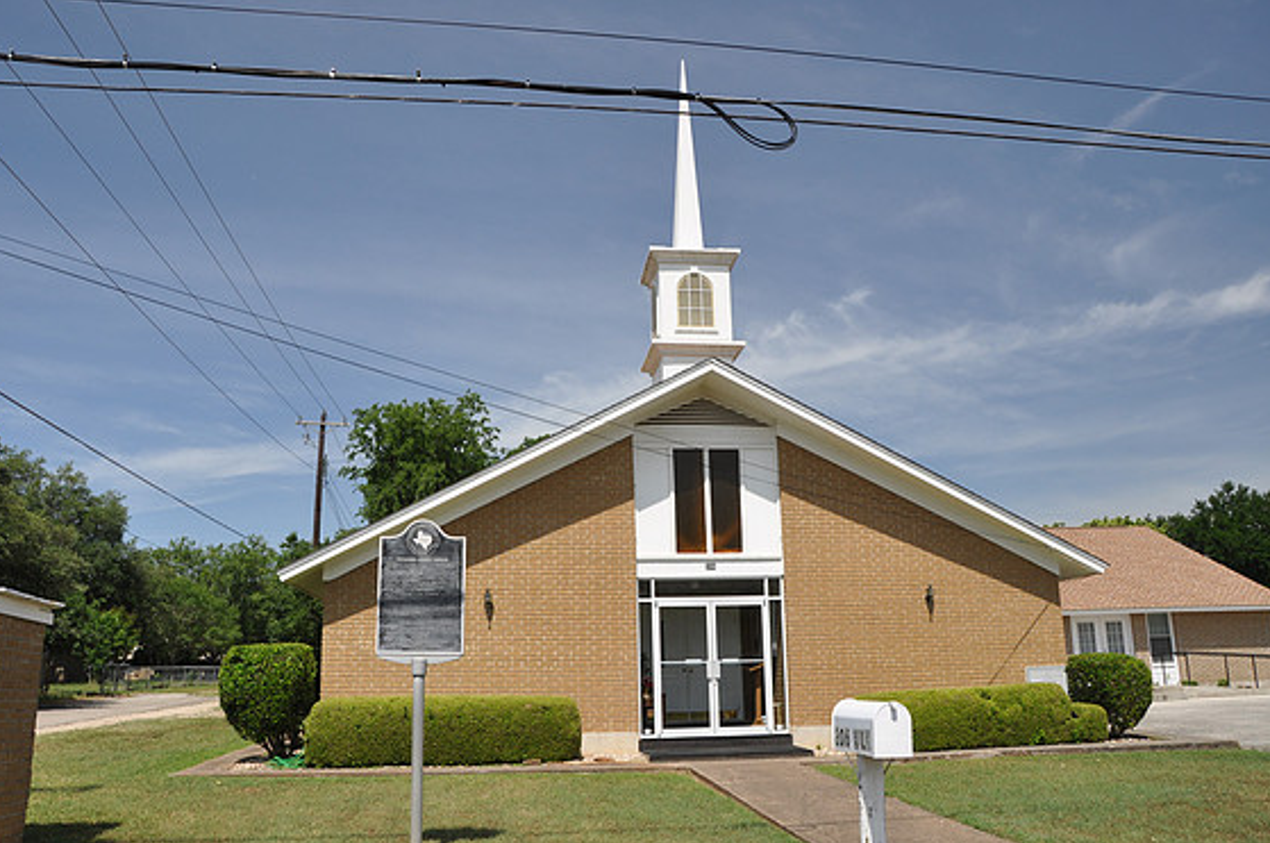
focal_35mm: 28
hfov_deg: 65.5
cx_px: 627
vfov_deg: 46.3
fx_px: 986
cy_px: 435
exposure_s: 1/250
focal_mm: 18
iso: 200
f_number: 8
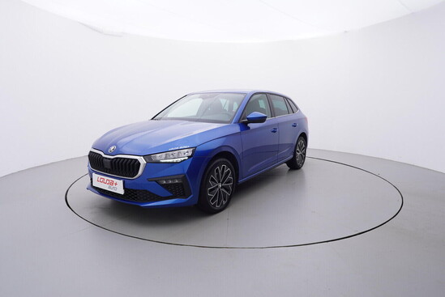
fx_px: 278
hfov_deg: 77.3
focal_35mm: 22
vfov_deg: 56.2
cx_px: 222
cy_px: 148
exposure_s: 1/80
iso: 200
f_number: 5
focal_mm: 15
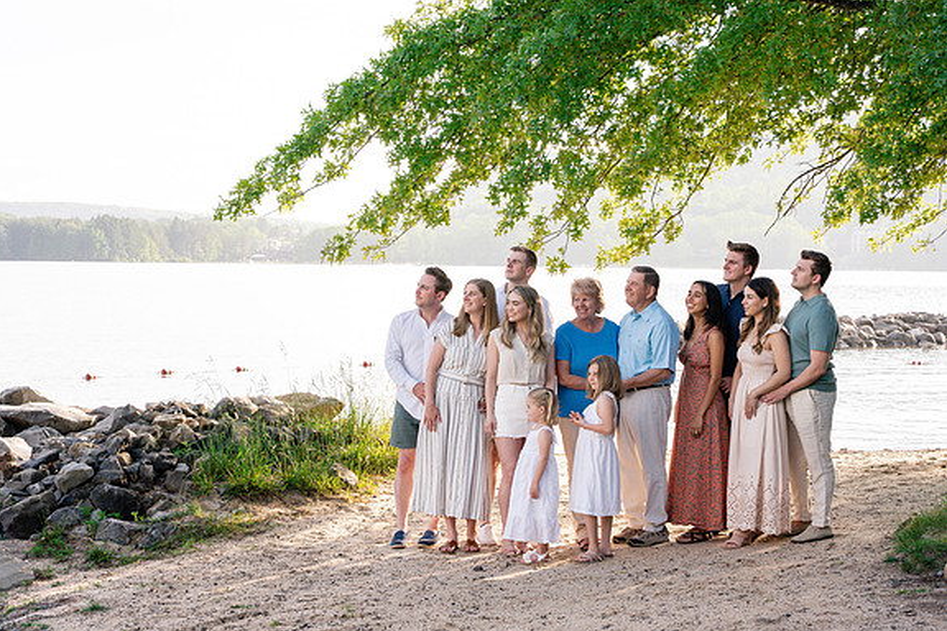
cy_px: 317
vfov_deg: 15.2
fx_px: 2367
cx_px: 454
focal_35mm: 90
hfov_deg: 22.6
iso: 800
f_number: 9
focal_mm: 85
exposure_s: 1/250
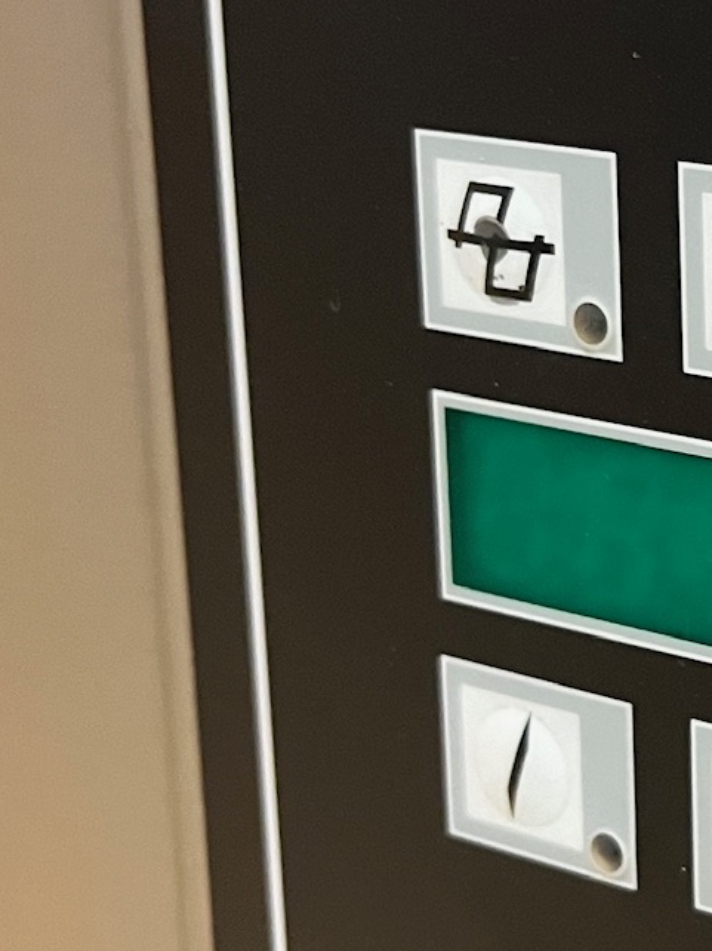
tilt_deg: -13.5
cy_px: 378
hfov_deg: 16.2
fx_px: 2278
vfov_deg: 23.5
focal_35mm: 83
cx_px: 1075
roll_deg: -0.2
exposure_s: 1/50
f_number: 1.6
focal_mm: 5.1
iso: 400
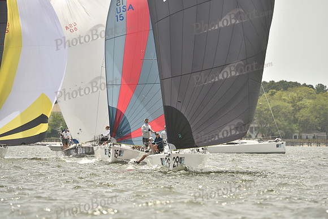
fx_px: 3645
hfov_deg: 5.2
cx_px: 164
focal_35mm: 400
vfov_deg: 3.4
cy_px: 110
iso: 320
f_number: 6.3
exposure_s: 1/1250
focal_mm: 400
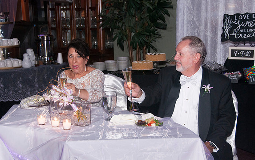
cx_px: 128
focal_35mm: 68
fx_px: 473
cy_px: 82
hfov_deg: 30.2
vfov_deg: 19.1
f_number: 5.6
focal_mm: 44
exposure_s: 1/30
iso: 400
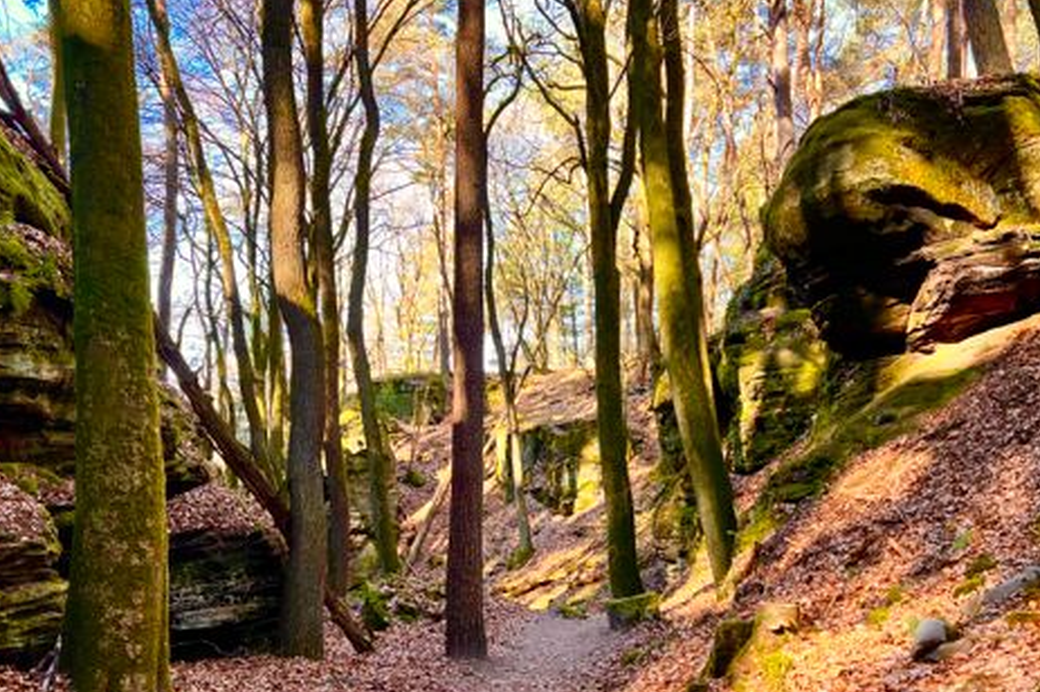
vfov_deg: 34.9
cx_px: 517
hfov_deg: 50.7
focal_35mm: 38
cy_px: 413
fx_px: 1097
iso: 40
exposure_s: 1/121
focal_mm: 5.7
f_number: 1.5
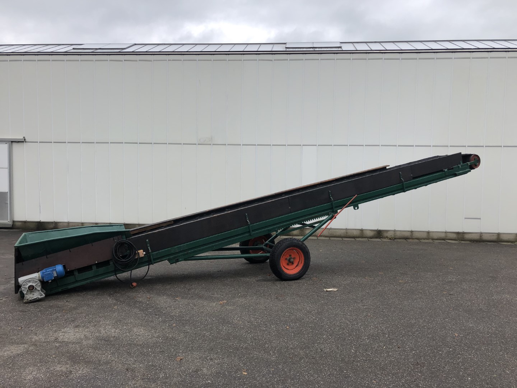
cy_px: 194
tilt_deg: -1.9
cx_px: 258
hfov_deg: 63.4
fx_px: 418
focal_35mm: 28
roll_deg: +2.5
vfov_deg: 49.7
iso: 20
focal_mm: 4
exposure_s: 1/421
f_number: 1.8
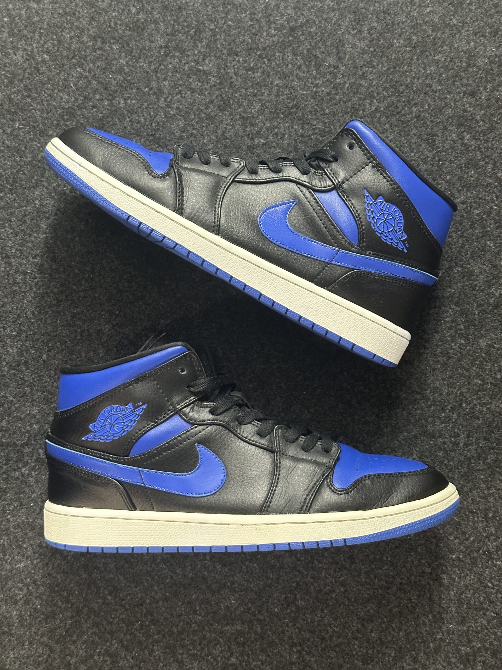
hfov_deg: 30.3
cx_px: 251
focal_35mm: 48
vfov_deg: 39.7
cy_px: 335
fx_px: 928
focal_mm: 6.86
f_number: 1.78
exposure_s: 1/35
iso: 500
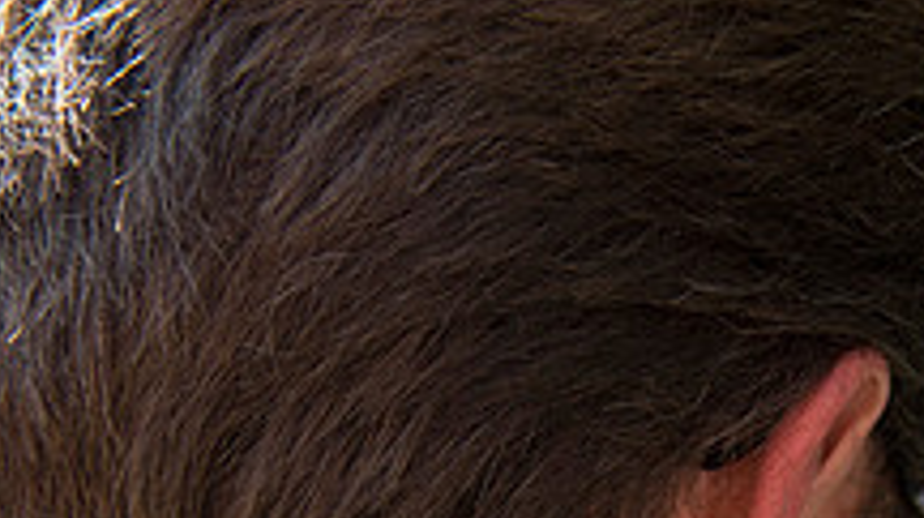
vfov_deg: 10.9
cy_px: 786
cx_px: 757
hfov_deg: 19.8
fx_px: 2619
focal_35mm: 107
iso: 200
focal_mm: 38
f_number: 5.6
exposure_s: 1/800
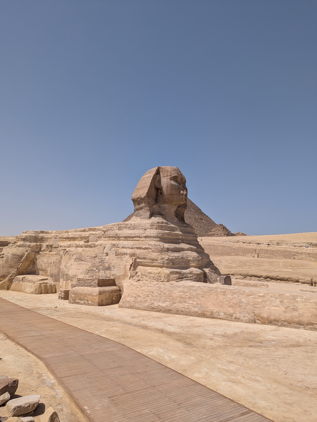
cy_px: 211
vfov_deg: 71.5
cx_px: 158
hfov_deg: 56.9
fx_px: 292
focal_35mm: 24
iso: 45
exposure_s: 1/3650
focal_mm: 6.81
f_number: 1.85
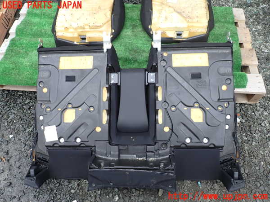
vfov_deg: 54.9
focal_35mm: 25
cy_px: 101
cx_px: 135
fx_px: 195
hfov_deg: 69.4
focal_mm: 4.5
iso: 100
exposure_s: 1/320
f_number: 2.8
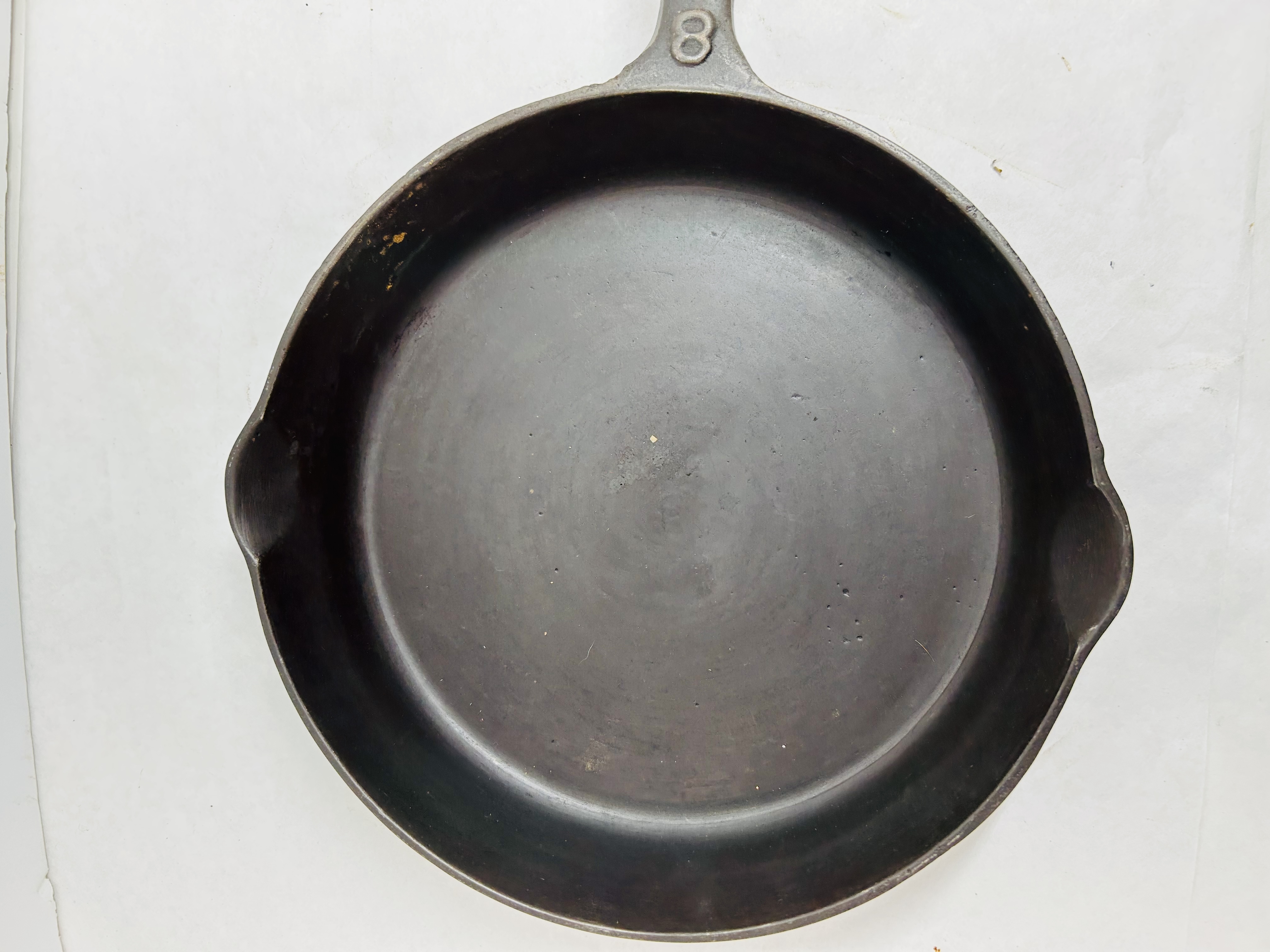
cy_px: 476
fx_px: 954
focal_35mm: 26
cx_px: 635
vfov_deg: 53.1
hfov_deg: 67.3
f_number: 1.5
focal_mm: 5.7
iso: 32
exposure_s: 1/120
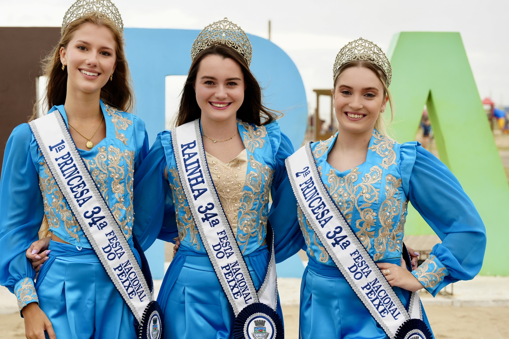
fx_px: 950
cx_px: 240
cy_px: 174
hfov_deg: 30.0
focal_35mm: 67
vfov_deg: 20.3
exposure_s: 1/200
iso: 500
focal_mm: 51.9
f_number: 3.5
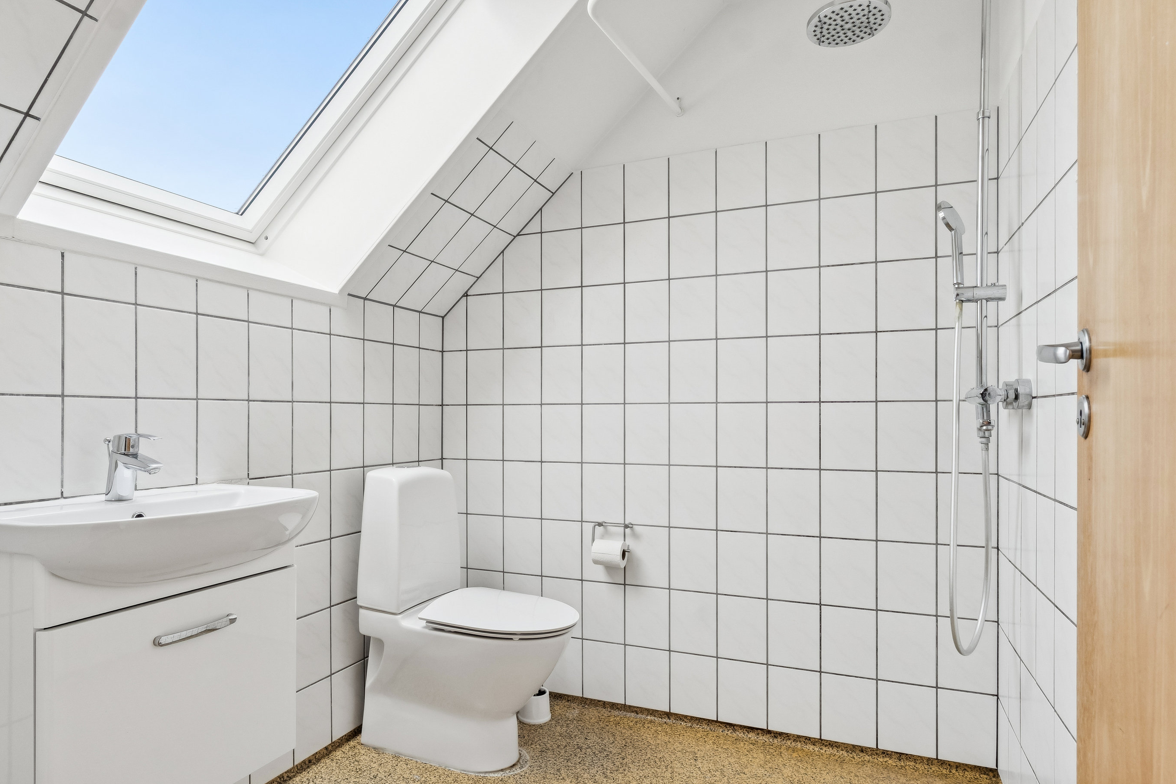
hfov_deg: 77.8
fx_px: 728
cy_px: 406
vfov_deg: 56.6
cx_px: 545
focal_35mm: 22
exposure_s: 1/20
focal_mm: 13.5
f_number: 8
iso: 200
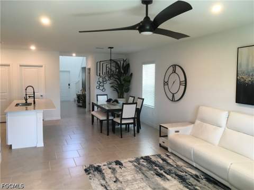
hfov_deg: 61.7
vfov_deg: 48.2
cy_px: 95
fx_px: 213
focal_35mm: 29
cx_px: 127
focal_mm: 4.15
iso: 32
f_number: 2.2
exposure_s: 1/30
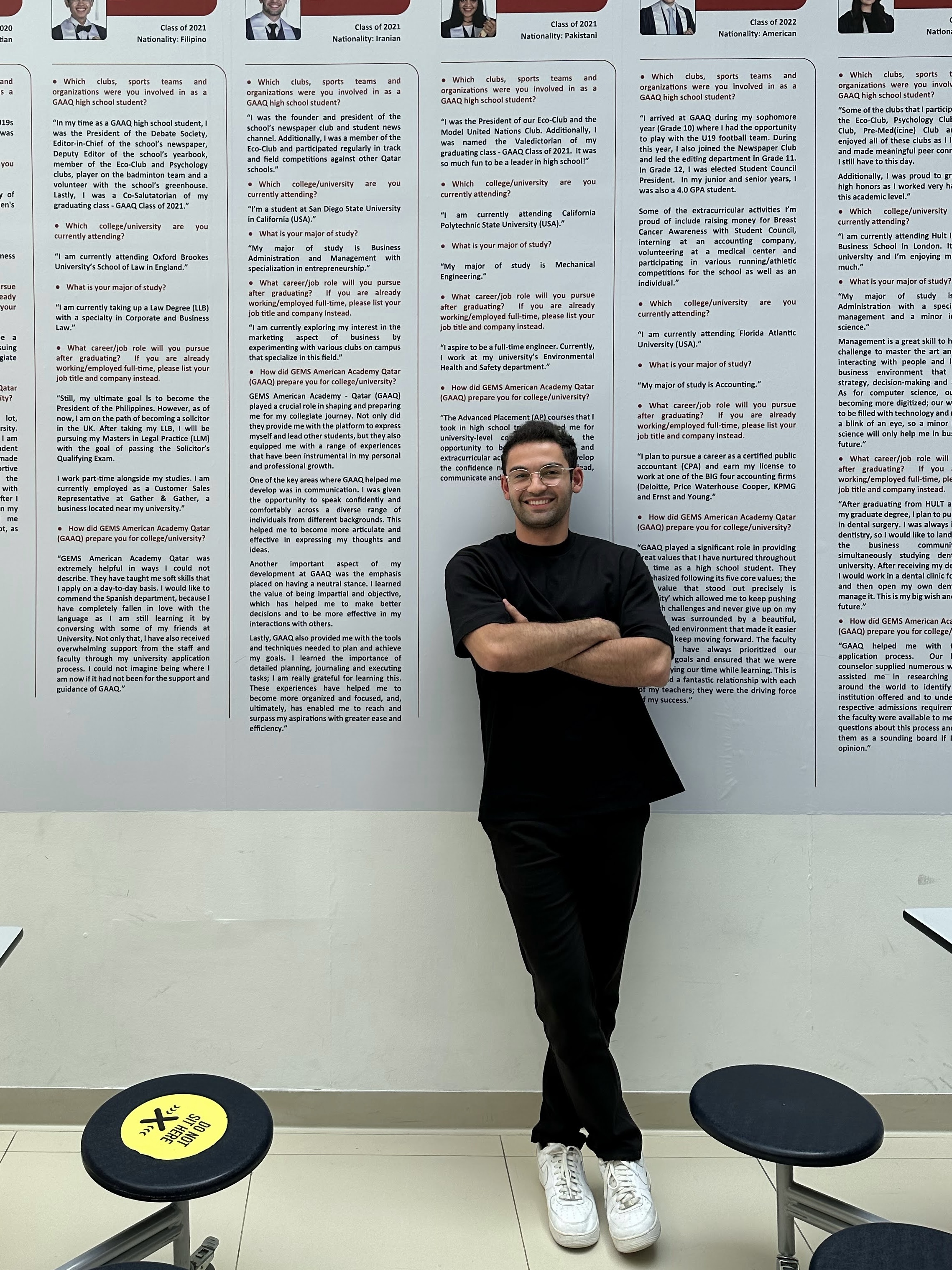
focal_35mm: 26
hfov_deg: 53.0
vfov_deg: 67.3
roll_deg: -0.1
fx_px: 953
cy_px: 599
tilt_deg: -0.6
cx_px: 457
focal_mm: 6.86
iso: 80
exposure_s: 1/1050
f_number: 1.78
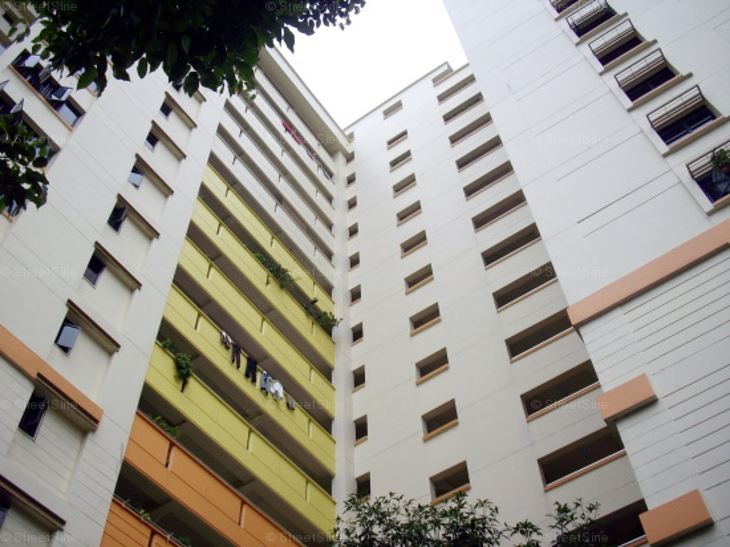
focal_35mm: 37
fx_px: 780
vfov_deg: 38.6
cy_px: 274
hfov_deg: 50.2
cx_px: 365
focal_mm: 6.2
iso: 80
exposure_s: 1/250
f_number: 5.6
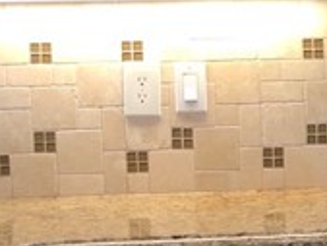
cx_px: 509
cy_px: 124
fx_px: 1002
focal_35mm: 106
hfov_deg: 16.6
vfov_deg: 14.0
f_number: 1.8
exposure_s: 1/24
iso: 40
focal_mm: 3.99
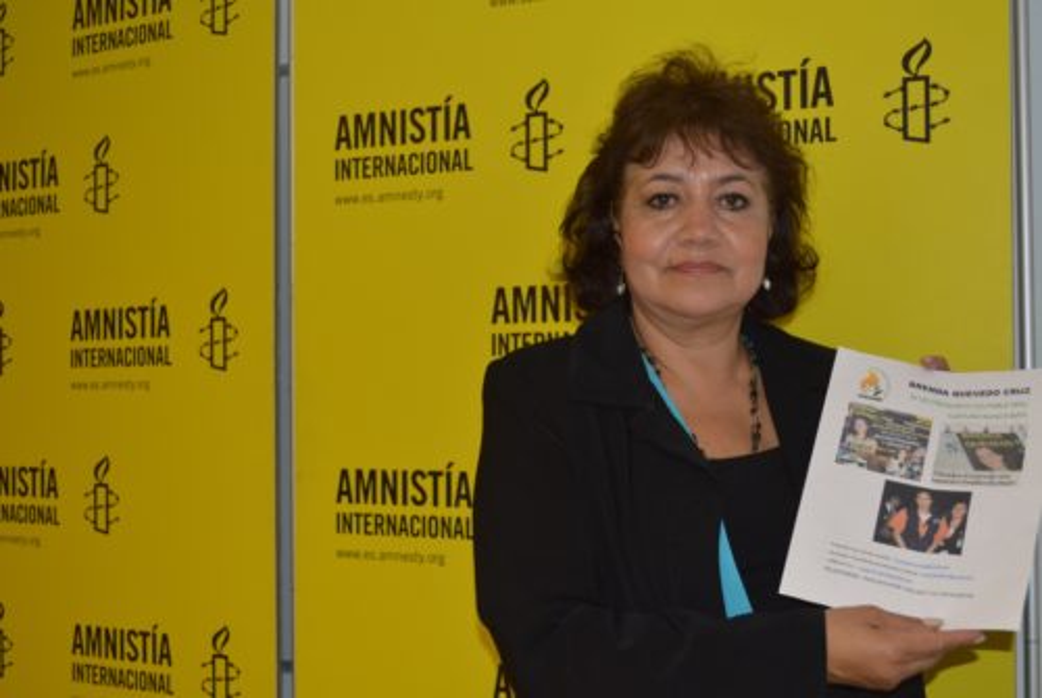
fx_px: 1391
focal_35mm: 48
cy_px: 349
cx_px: 521
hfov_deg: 41.1
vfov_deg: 28.2
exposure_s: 1/60
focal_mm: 32
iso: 560
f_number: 4.8
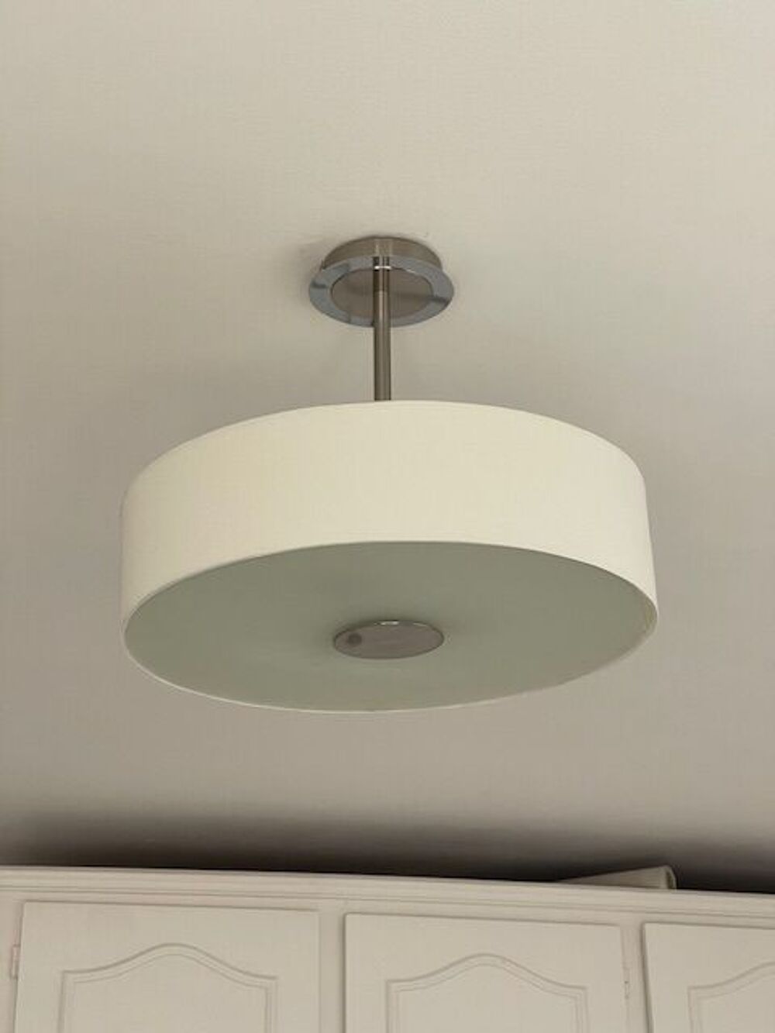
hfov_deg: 22.9
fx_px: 1910
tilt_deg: +25.7
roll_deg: +1.6
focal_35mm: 64
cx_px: 388
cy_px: 516
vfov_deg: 30.3
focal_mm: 7.5
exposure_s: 1/99
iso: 80
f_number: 2.2
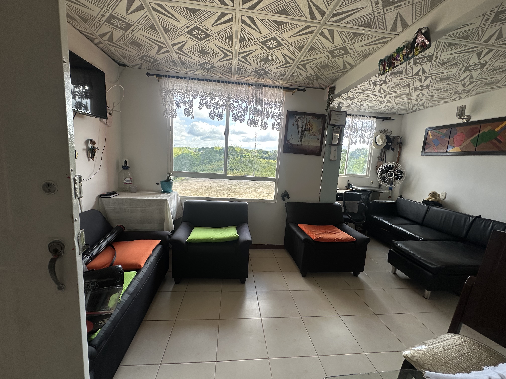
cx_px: 253
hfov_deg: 102.1
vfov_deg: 85.7
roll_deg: -3.5
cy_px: 190
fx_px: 205
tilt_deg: -8.6
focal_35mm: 14
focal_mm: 2.22
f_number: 2.2
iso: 40
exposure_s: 1/286
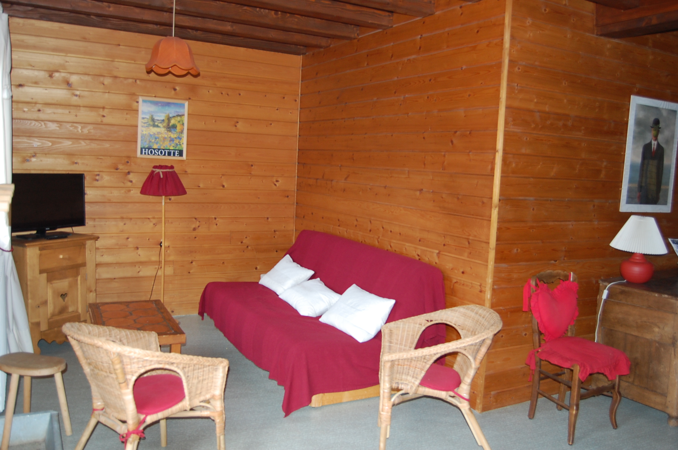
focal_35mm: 30
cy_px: 225
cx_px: 339
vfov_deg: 43.5
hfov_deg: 62.0
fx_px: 564
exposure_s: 1/60
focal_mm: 20
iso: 400
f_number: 3.8
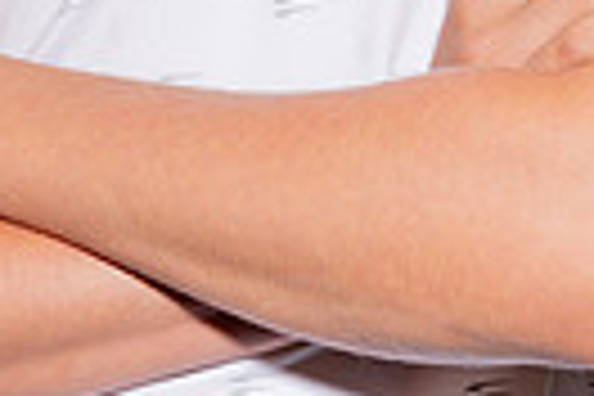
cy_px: -459
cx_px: 227
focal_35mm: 265
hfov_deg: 7.8
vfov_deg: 5.1
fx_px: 4372
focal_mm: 52
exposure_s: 1/250
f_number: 7.1
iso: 100
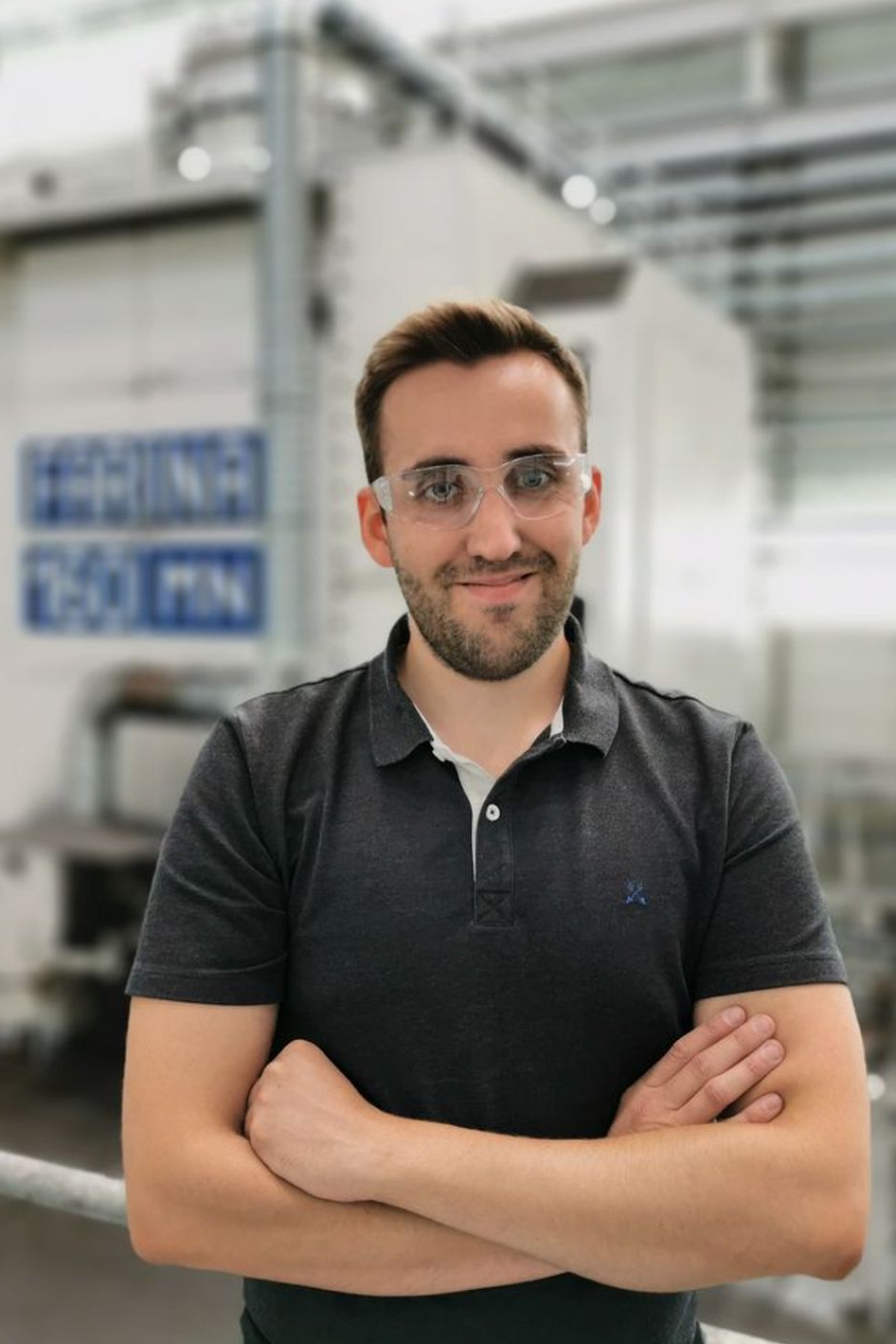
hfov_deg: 35.0
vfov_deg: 50.7
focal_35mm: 38
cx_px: 404
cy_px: 669
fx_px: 1419
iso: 125
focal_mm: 5.56
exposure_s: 1/100
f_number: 1.6
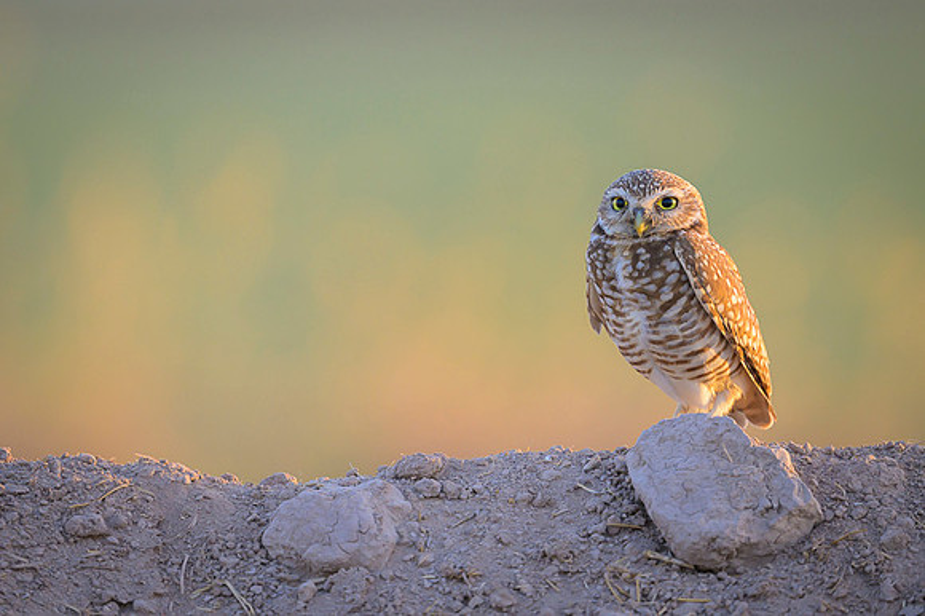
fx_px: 21651
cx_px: 393
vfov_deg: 1.6
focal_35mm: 843
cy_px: 208
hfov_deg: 2.4
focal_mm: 560
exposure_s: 1/500
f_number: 4
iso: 640
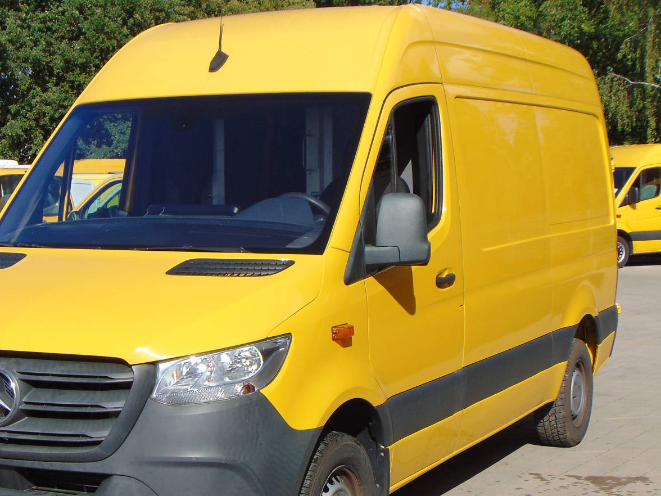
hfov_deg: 28.4
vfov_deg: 21.6
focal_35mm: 68
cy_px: 310
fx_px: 1298
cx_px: 219
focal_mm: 9
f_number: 9
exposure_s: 1/250
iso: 80
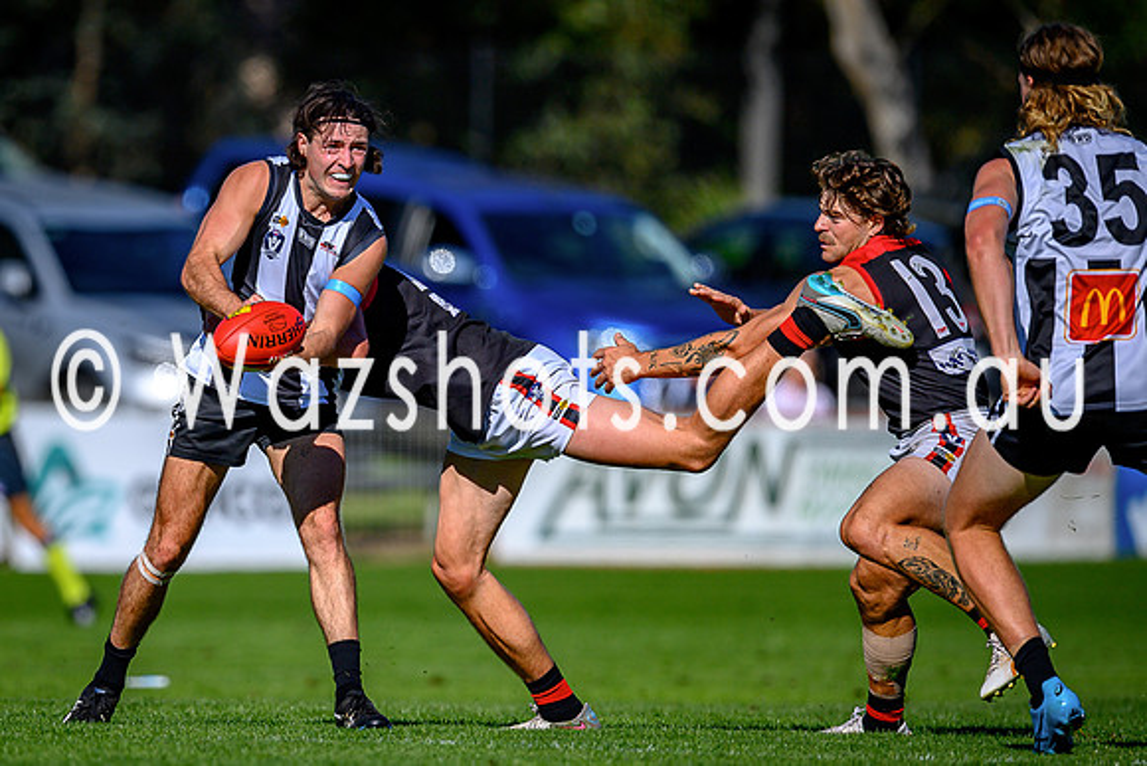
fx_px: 25247
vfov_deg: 1.7
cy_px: 469
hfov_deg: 2.6
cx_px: 238
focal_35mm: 792
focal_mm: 500
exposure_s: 1/2500
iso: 125
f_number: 4
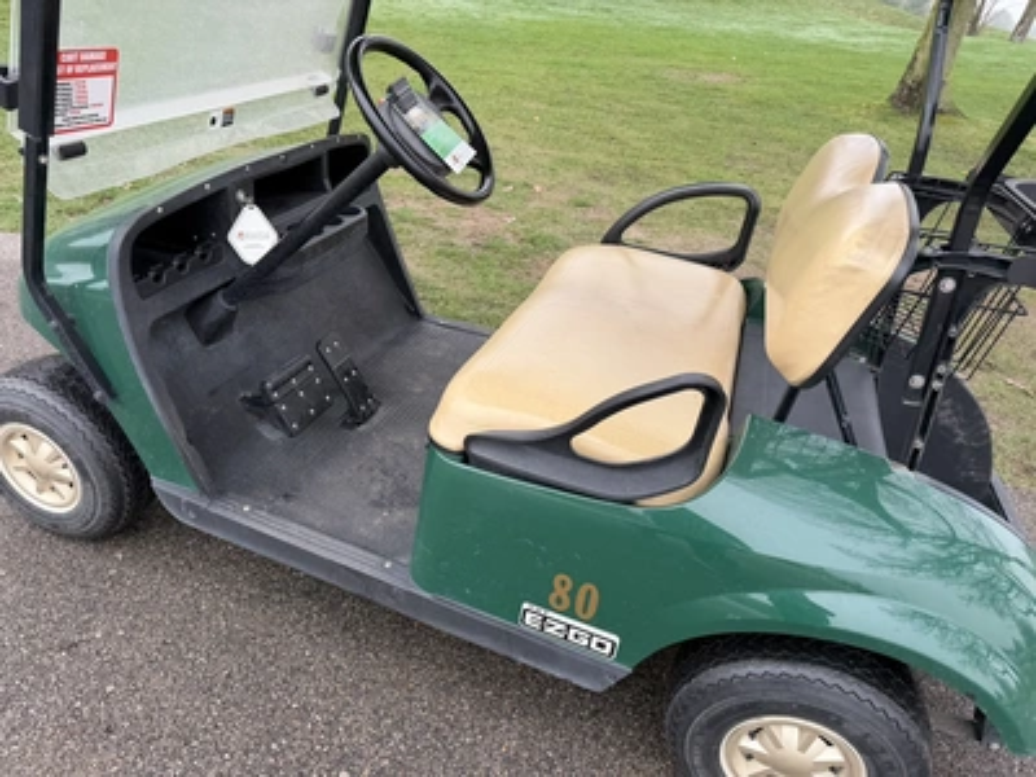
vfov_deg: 56.8
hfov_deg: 71.6
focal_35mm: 24
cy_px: 388
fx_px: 718
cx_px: 518
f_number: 1.78
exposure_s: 1/788
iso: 80
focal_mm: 6.76
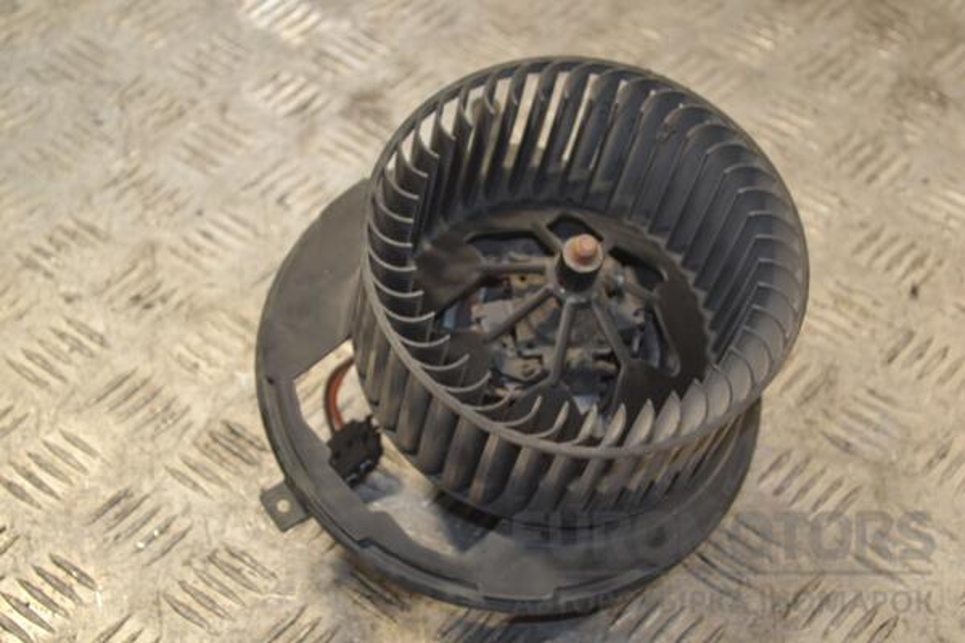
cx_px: 482
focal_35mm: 82
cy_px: 322
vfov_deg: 16.6
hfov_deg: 24.6
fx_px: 2211
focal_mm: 55
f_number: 5.6
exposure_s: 1/60
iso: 560
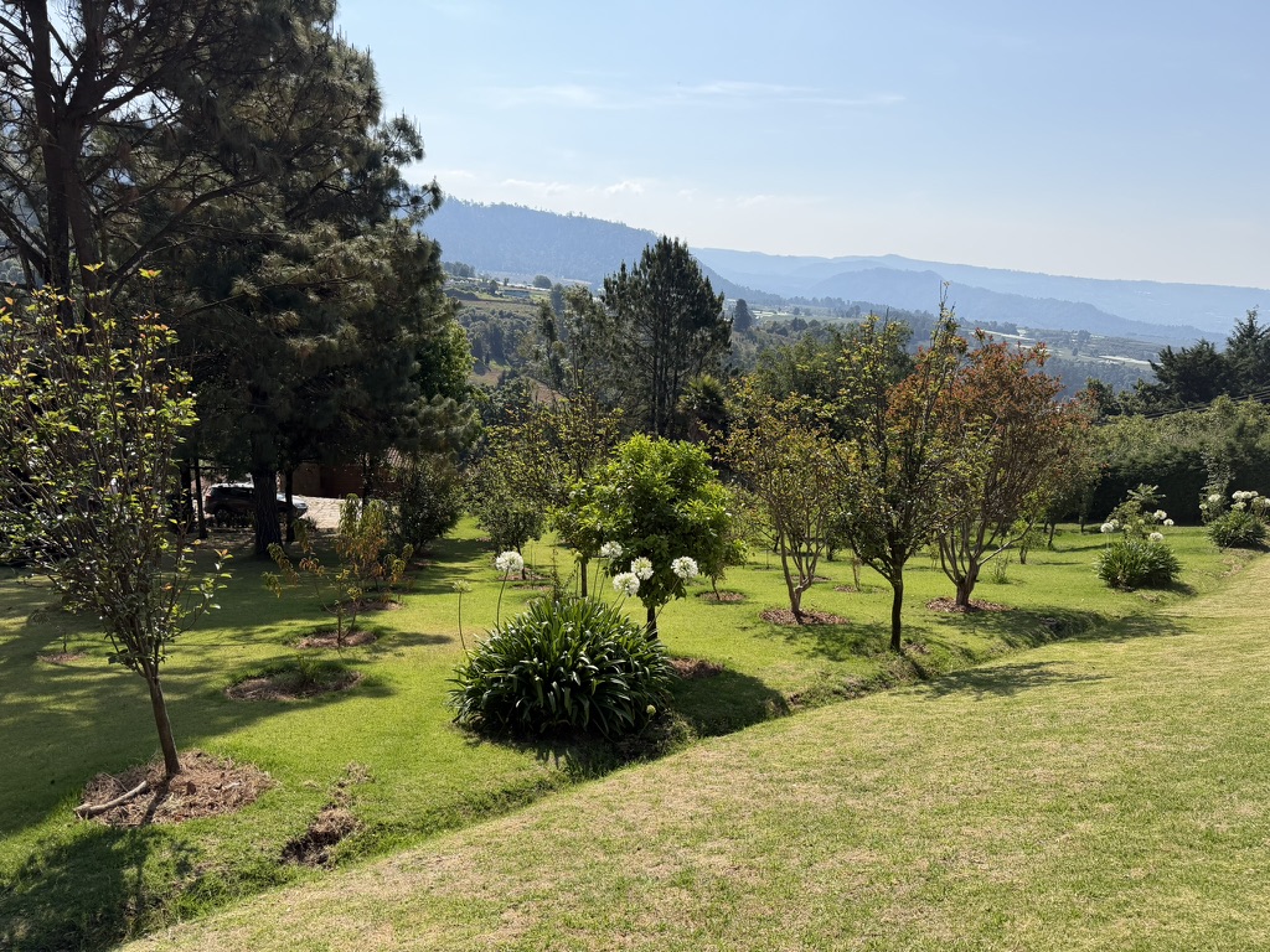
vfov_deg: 56.8
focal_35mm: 24
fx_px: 881
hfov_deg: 71.6
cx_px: 635
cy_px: 476
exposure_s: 1/6173
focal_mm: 6.76
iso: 100
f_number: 1.78
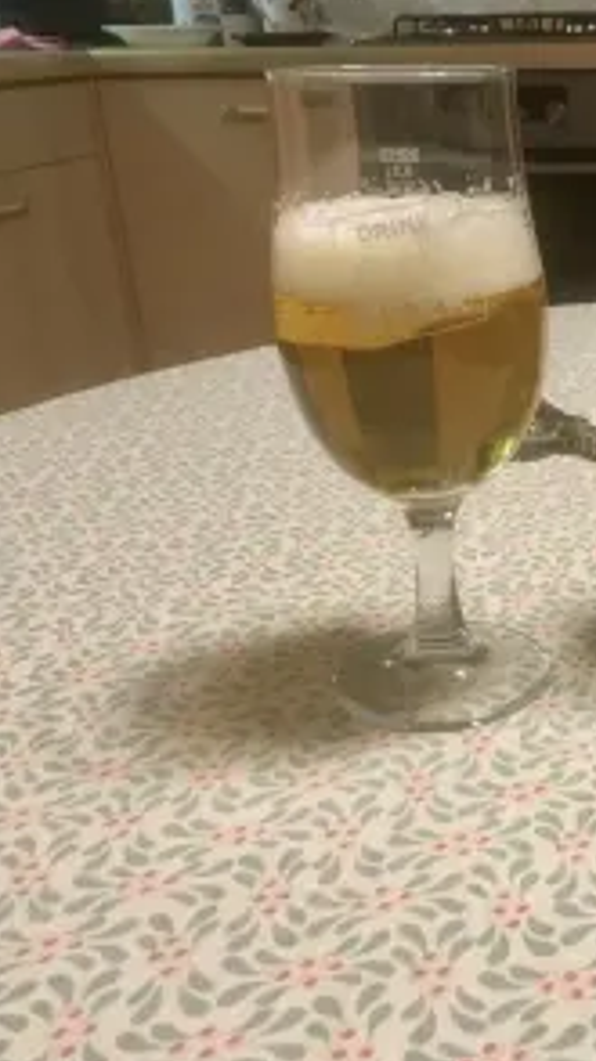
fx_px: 1210
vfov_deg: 47.4
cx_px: 650
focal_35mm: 43
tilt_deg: -23.9
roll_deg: +1.5
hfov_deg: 25.7
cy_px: 530
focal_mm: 4.15
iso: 200
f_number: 2.2
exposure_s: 1/33
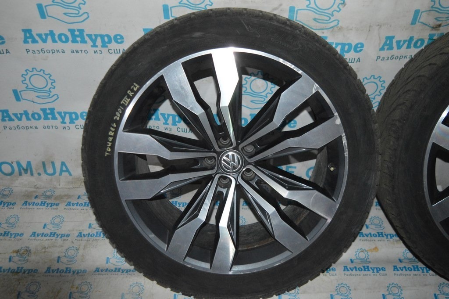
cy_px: 150
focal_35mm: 36
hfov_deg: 53.2
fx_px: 449
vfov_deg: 36.8
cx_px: 224
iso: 3200
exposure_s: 1/60
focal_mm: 24
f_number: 4
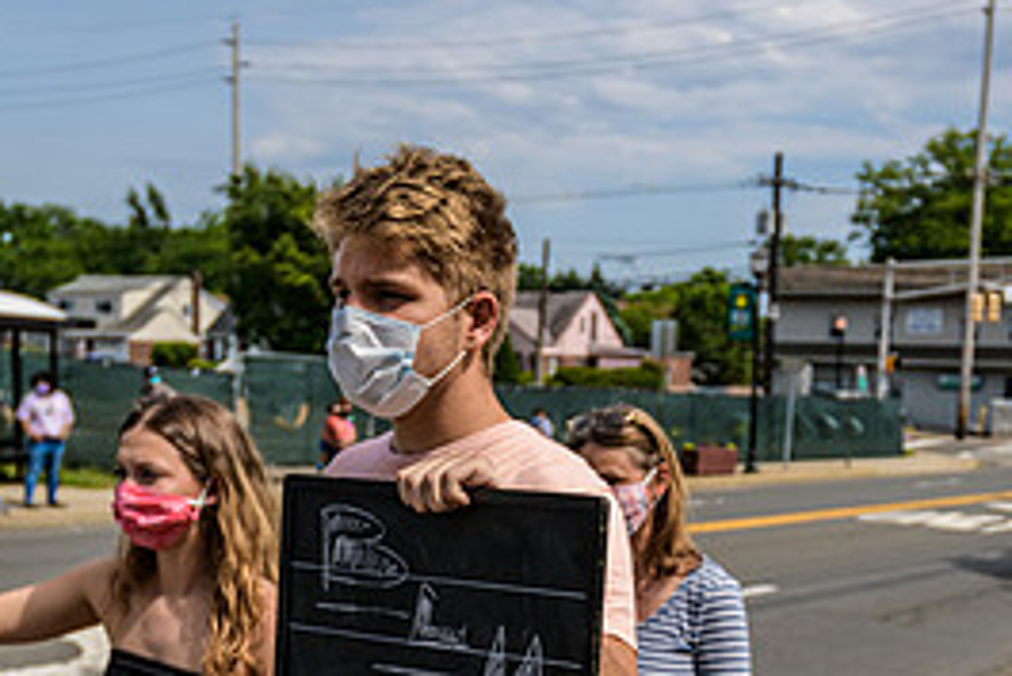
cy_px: 632
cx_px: 684
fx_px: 1659
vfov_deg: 22.4
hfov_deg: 33.6
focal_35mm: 59
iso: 200
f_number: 4
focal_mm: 27
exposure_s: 1/3200
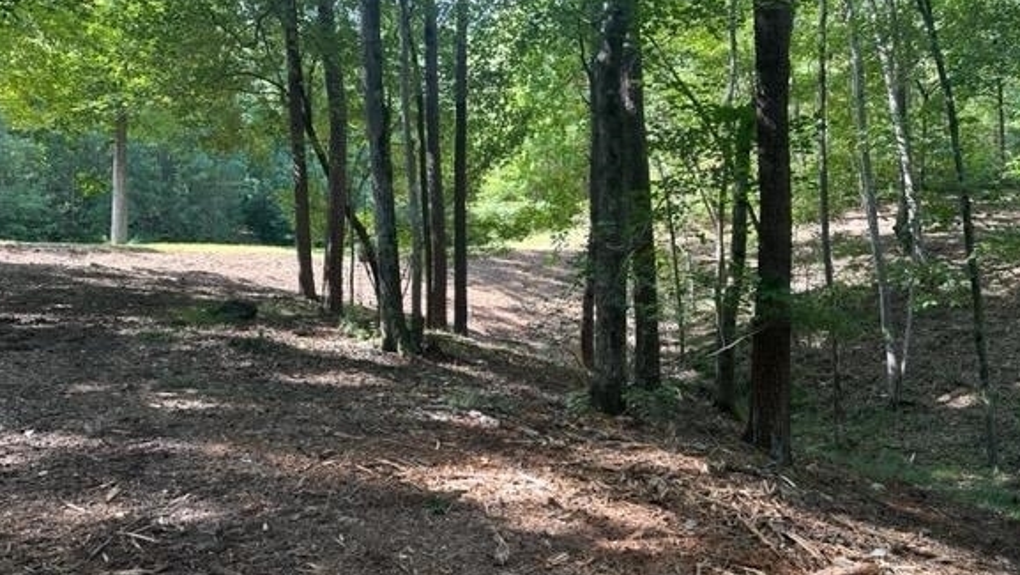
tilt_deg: +0.2
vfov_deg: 40.2
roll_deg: +0.4
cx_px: 507
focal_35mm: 29
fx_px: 785
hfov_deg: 66.0
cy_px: 322
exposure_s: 1/160
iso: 80
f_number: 1.78
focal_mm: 6.86
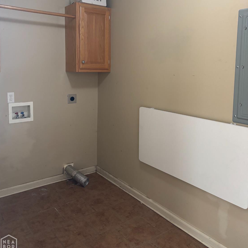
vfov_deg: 51.8
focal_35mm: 31
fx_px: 251
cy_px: 88
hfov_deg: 52.5
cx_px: 123
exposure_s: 1/40
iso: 400
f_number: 1.6
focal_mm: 5.96
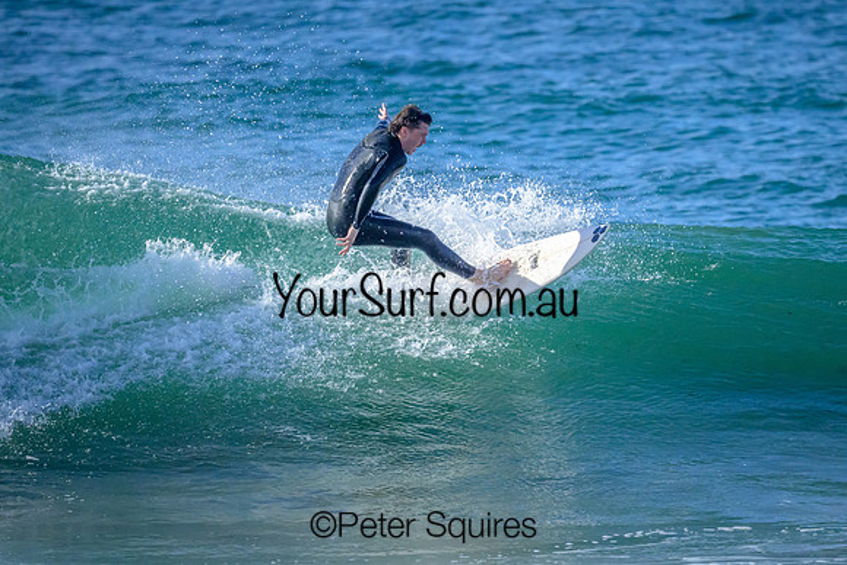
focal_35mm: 984
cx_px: 458
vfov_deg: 1.4
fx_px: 23165
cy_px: 337
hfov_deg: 2.1
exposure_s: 1/2000
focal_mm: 800
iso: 5000
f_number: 6.3
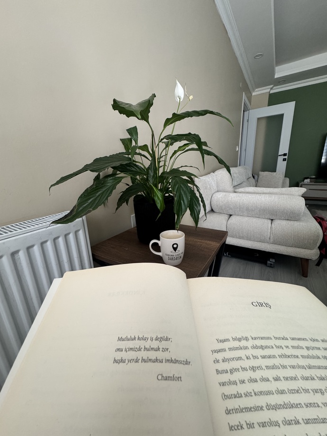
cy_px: 218
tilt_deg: -15.0
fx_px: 176
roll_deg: +1.2
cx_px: 164
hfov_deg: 85.7
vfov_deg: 102.1
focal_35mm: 14
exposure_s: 1/49
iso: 250
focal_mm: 2.22
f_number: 2.2
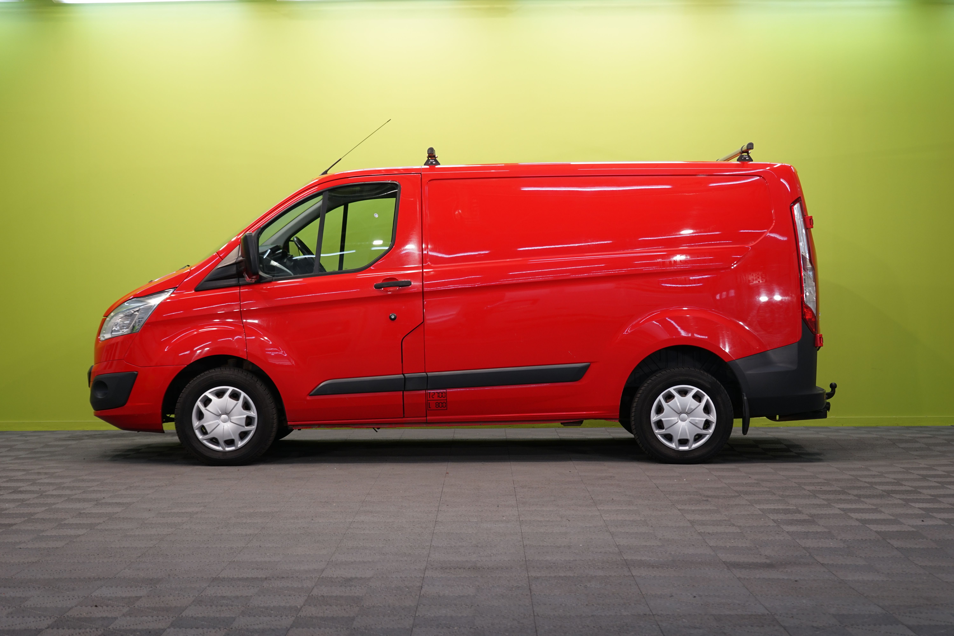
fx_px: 1643
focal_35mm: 62
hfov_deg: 32.4
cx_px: 477
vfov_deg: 21.9
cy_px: 318
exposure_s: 1/30
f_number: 5.6
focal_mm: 62
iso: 320
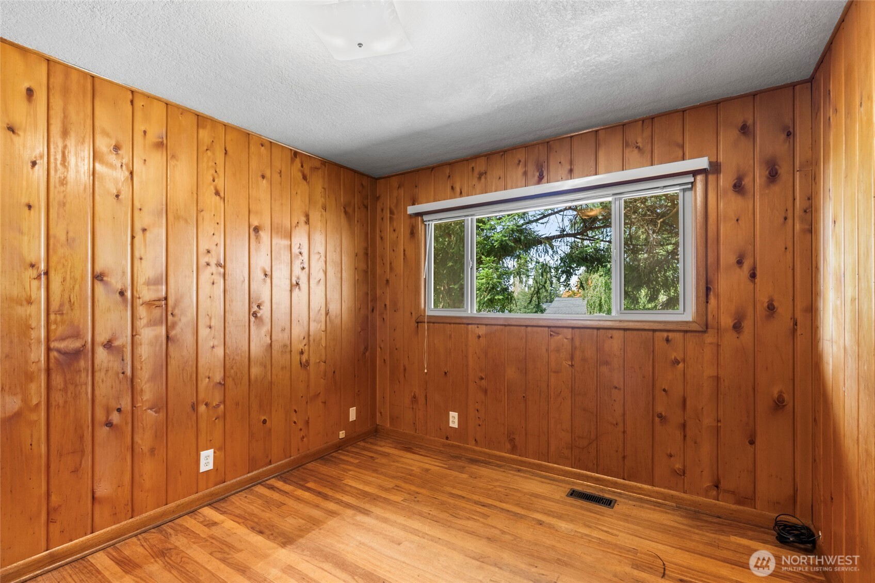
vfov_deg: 73.7
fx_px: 389
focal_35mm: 16
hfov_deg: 96.7
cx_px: 438
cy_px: 292
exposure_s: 1/4
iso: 500
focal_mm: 16
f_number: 6.3
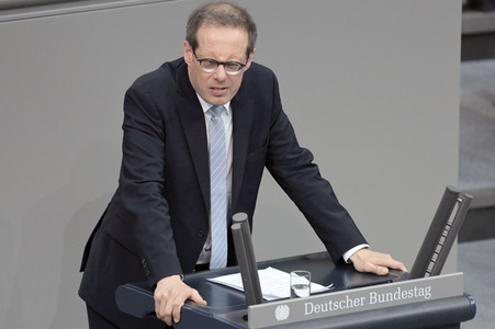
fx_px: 5358
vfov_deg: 3.5
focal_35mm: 390
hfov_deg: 5.3
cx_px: 248
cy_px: 164
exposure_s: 1/320
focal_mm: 390
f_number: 5.6
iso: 8000
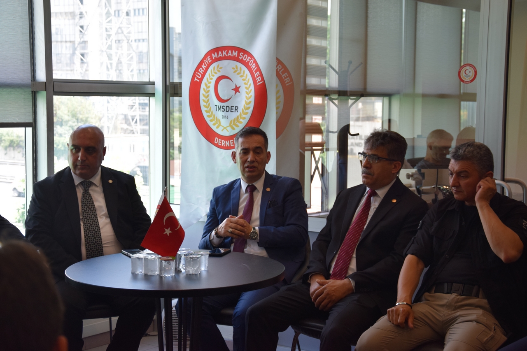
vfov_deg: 20.2
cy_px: 176
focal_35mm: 68
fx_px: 988
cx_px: 264
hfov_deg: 29.9
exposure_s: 1/60
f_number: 4.8
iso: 500
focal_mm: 45
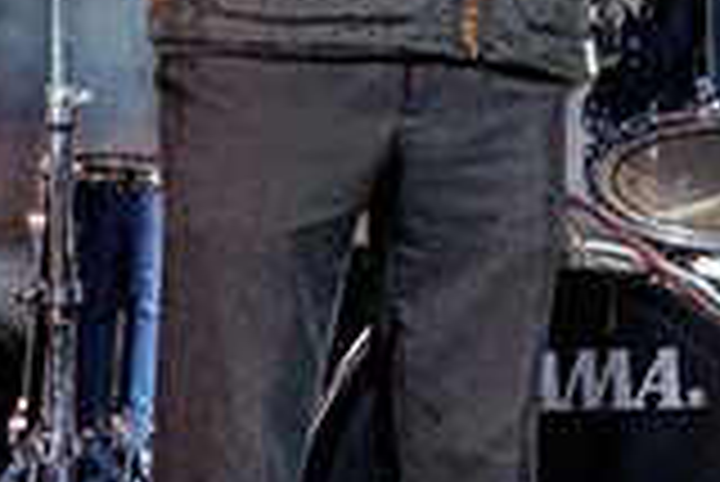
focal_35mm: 282
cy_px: -180
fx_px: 5645
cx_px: 621
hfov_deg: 7.3
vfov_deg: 4.9
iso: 1100
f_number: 5.6
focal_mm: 47
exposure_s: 1/200
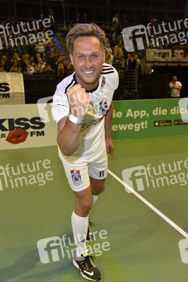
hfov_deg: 37.8
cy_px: 141
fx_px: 275
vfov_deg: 54.5
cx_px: 94
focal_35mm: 35
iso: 1000
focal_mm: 35
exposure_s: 1/100
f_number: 6.3
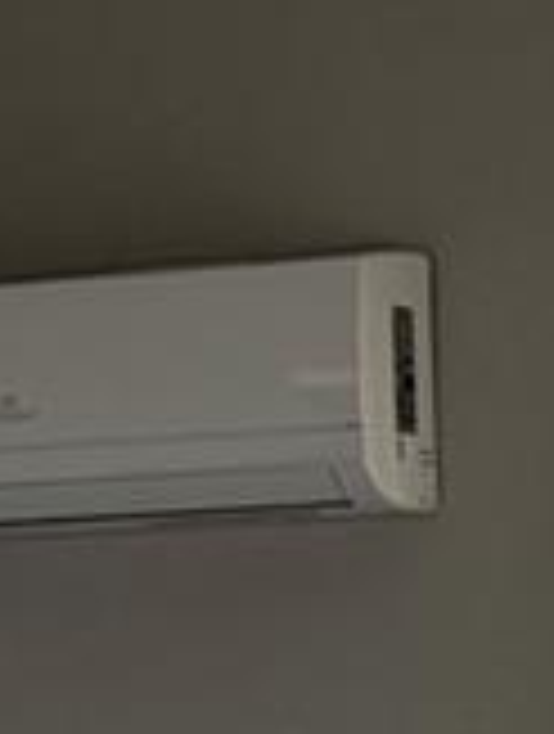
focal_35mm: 191
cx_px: 284
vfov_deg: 8.7
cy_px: 2107
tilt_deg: -16.5
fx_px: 4060
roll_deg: +2.1
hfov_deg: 7.8
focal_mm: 5.96
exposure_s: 1/121
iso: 125
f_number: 1.6
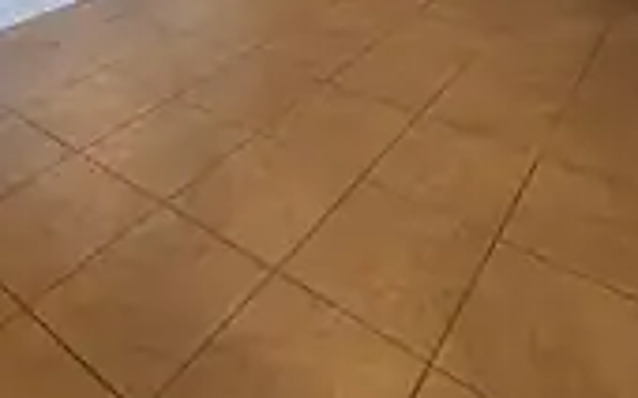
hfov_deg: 55.3
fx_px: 608
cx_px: 308
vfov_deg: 28.6
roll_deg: +0.4
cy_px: -139
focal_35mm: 35
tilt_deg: -7.5
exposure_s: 1/60
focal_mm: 2.22
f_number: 2.2
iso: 500
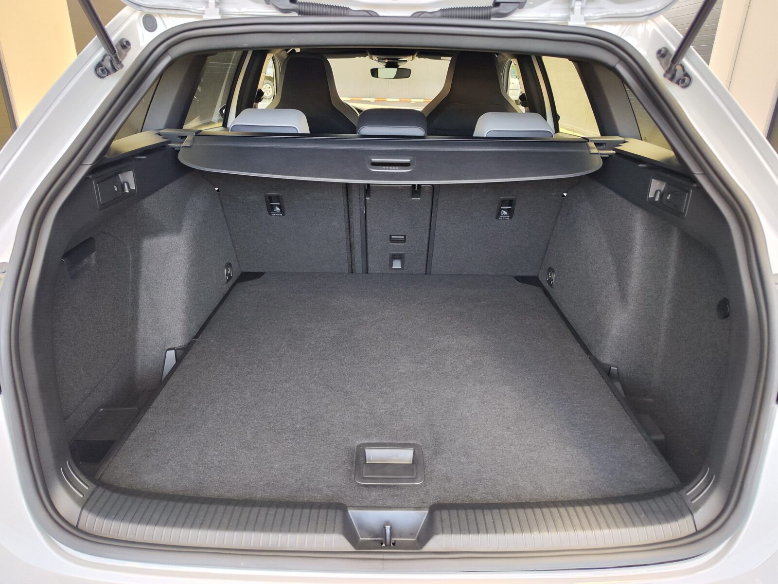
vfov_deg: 58.9
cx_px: 389
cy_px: 292
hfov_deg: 73.9
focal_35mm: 23
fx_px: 517
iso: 231
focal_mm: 7.01
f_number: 1.69
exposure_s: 1/100
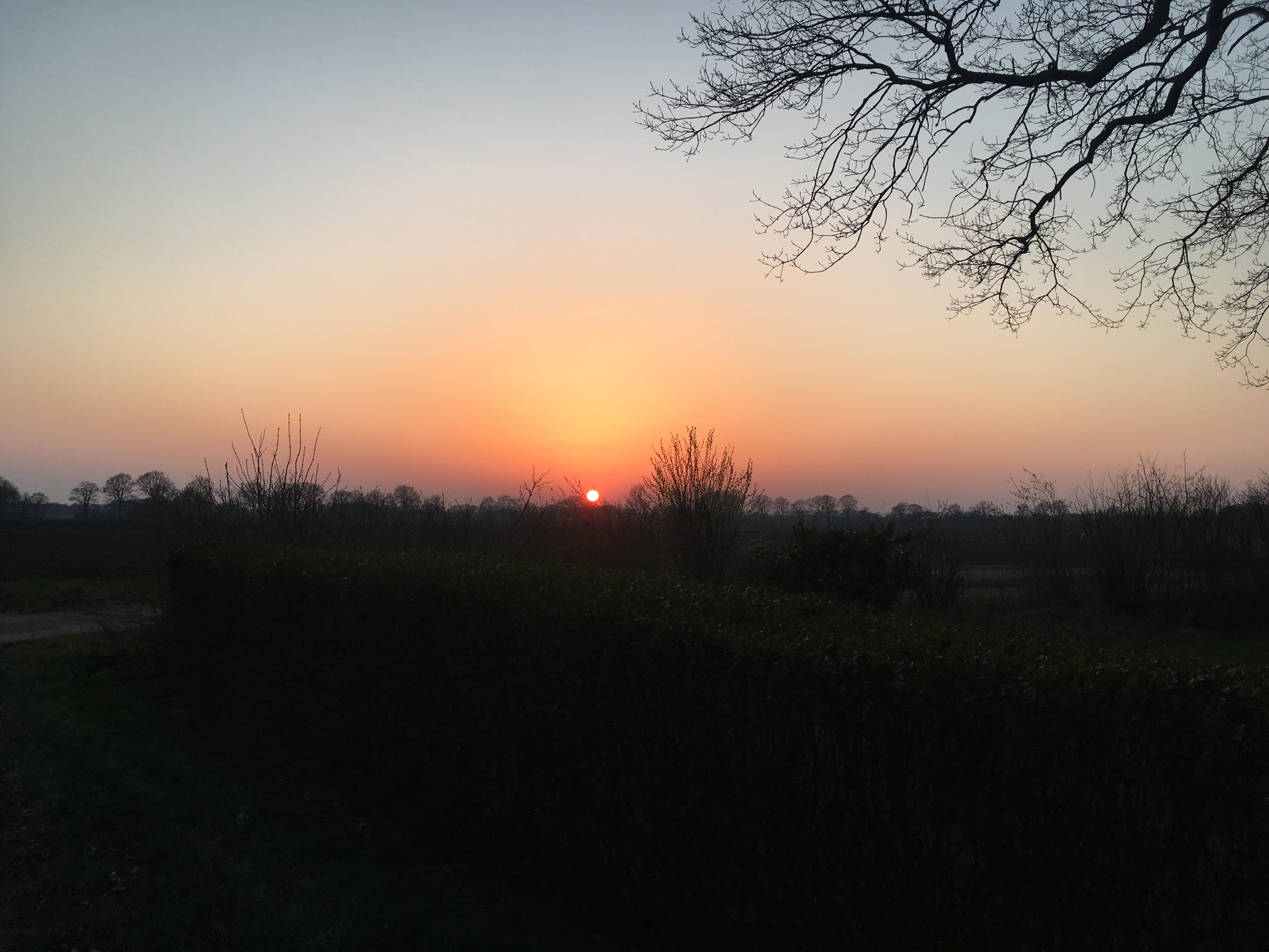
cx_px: 634
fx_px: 1063
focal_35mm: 29
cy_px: 476
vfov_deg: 48.2
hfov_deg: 61.7
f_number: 2.2
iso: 25
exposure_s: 1/349
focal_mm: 4.15
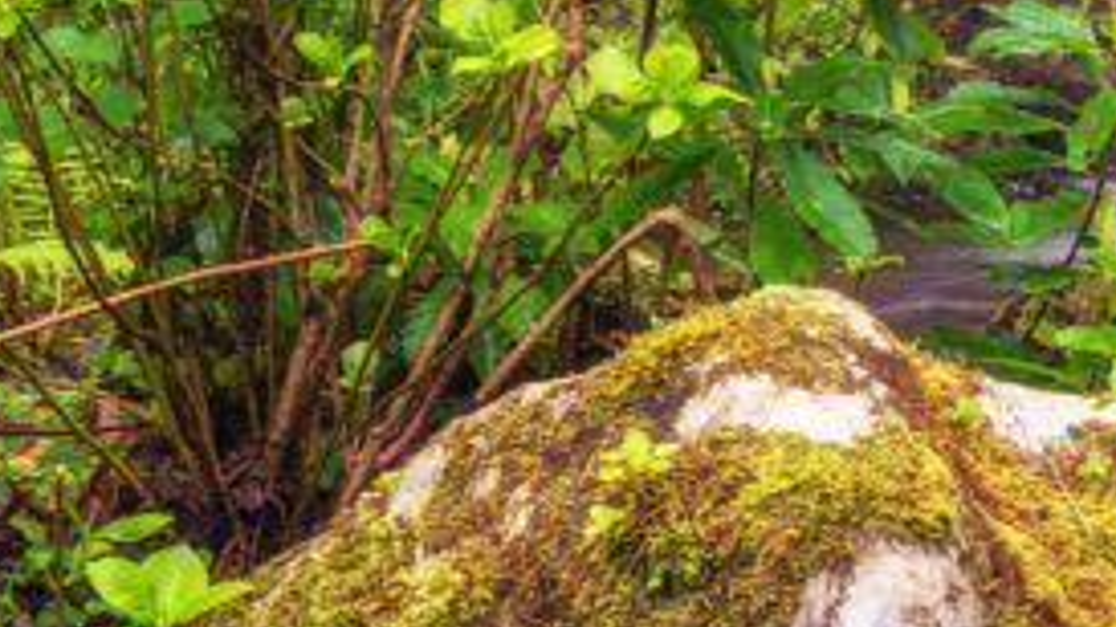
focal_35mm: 137
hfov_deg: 14.3
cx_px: 1833
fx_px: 4053
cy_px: 409
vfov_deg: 8.8
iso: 100
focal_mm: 35
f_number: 10
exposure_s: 1/1.67
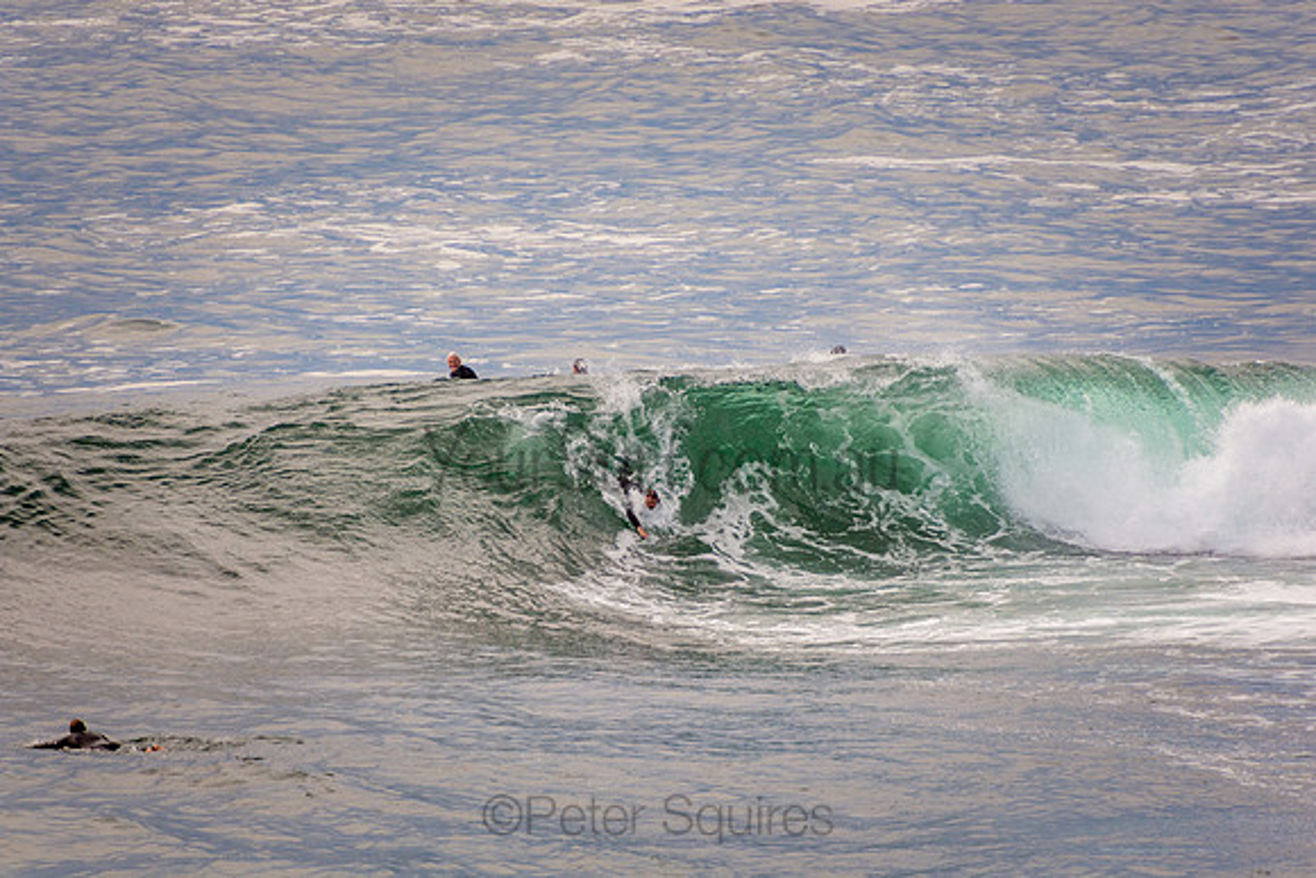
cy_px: 439
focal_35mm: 600
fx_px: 21937
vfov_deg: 2.3
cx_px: 658
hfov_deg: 3.4
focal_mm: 400
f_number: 5.6
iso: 320
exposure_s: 1/800
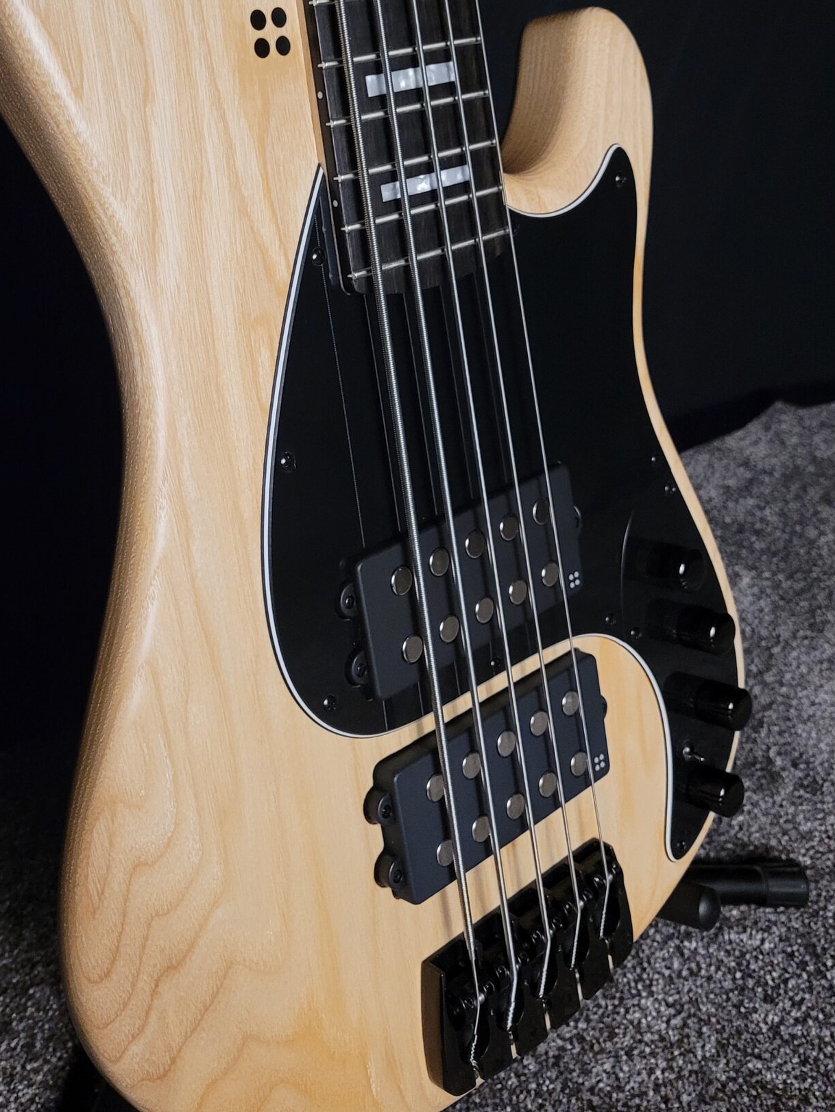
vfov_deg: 45.0
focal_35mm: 41
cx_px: 272
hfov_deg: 34.8
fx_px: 1318
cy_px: 356
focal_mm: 5.4
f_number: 1.8
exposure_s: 1/24
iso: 640
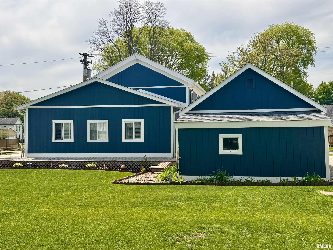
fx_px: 462
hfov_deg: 39.7
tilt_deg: +1.7
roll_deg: +0.1
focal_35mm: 48
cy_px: 125
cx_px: 166
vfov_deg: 30.3
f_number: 1.78
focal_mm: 6.76
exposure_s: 1/4049
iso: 64
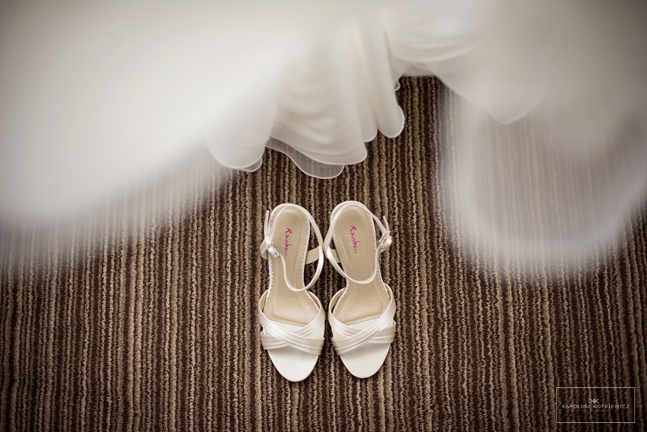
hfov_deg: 39.6
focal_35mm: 50
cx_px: 324
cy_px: 216
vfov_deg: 27.0
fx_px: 899
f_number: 1.8
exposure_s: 1/200
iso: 720
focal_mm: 50
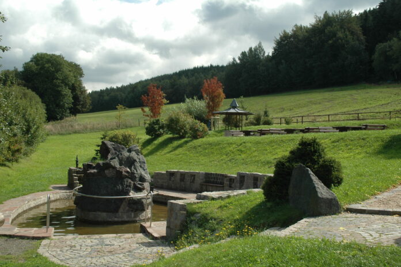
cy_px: 134
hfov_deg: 42.4
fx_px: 518
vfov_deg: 28.9
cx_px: 200
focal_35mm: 46
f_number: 9
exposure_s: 1/320
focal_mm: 31
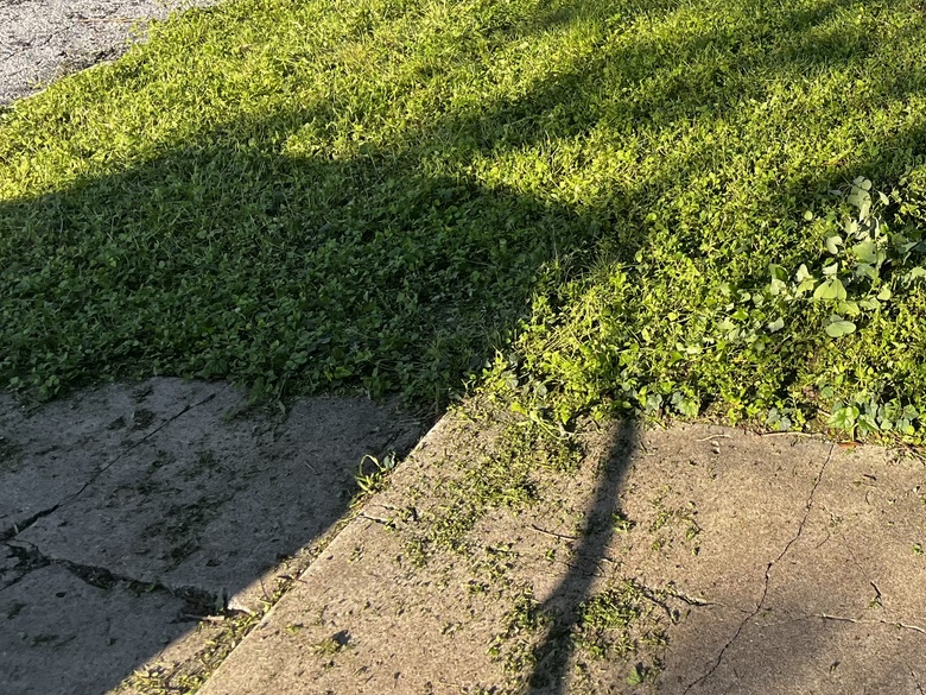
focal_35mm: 48
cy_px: 90
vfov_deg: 29.2
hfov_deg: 37.2
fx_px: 1284
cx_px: 825
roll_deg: -1.5
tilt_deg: -11.6
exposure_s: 1/913
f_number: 1.6
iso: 50
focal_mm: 5.1
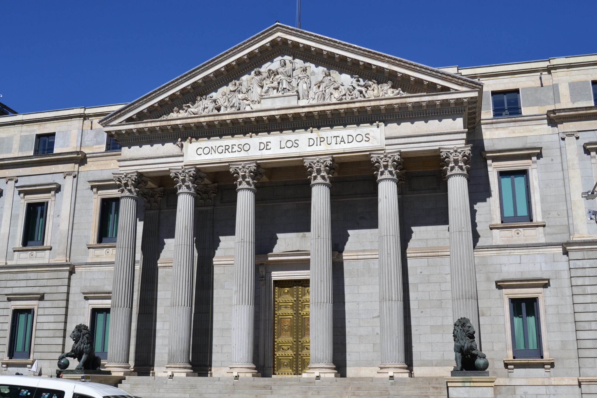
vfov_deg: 36.9
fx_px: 597
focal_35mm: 36
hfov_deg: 53.1
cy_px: 199
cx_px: 298
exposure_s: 1/320
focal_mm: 24
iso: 100
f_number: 9
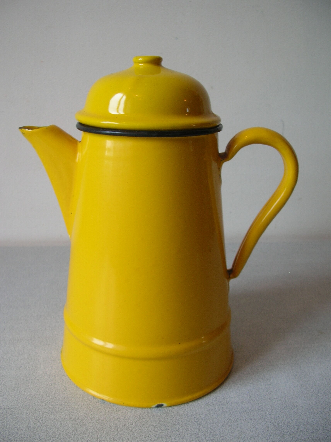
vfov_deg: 52.7
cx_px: 166
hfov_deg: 40.6
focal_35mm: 35
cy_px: 221
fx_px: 447
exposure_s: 1/9.3
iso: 50
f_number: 2.8
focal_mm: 5.8
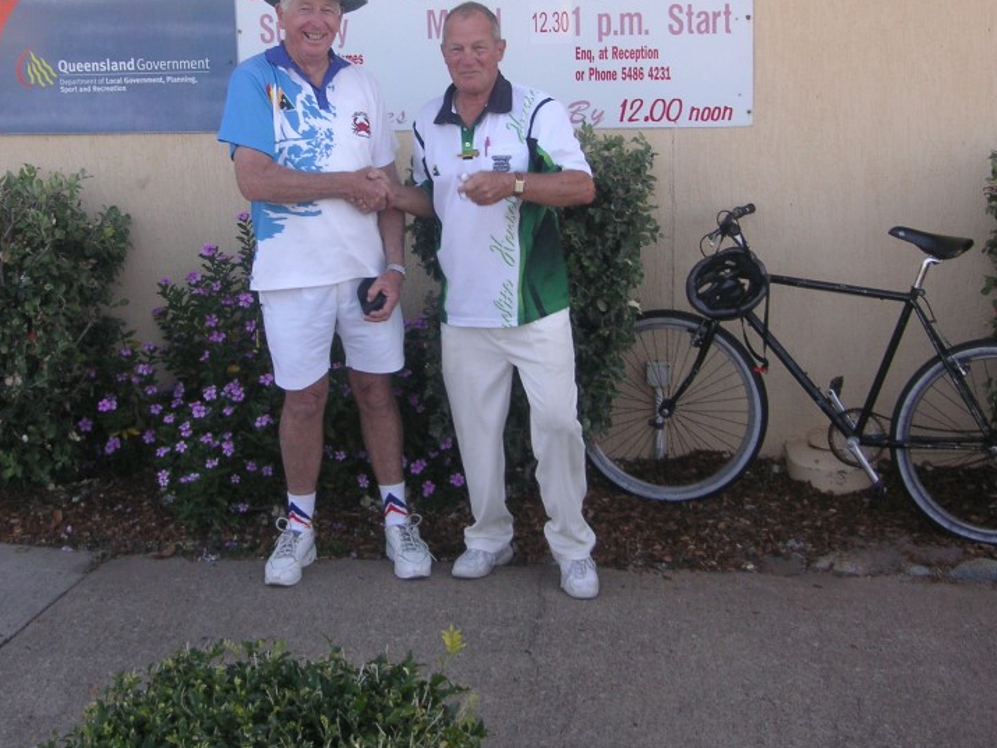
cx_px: 399
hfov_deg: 36.0
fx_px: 1526
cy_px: 239
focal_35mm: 53
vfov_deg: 27.3
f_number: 2.8
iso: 50
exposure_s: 1/125
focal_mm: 6.1
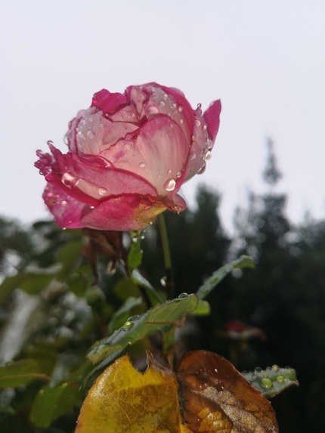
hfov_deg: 51.4
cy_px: 216
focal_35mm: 27
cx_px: 162
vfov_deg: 65.3
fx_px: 338
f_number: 1.8
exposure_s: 1/558
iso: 50
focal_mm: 5.58
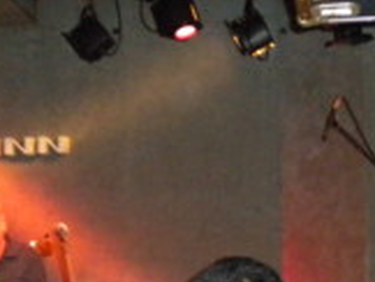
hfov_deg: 20.2
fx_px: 1052
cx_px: 155
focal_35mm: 97
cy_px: 261
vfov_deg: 15.1
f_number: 3.1
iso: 800
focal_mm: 6.3
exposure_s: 1/30
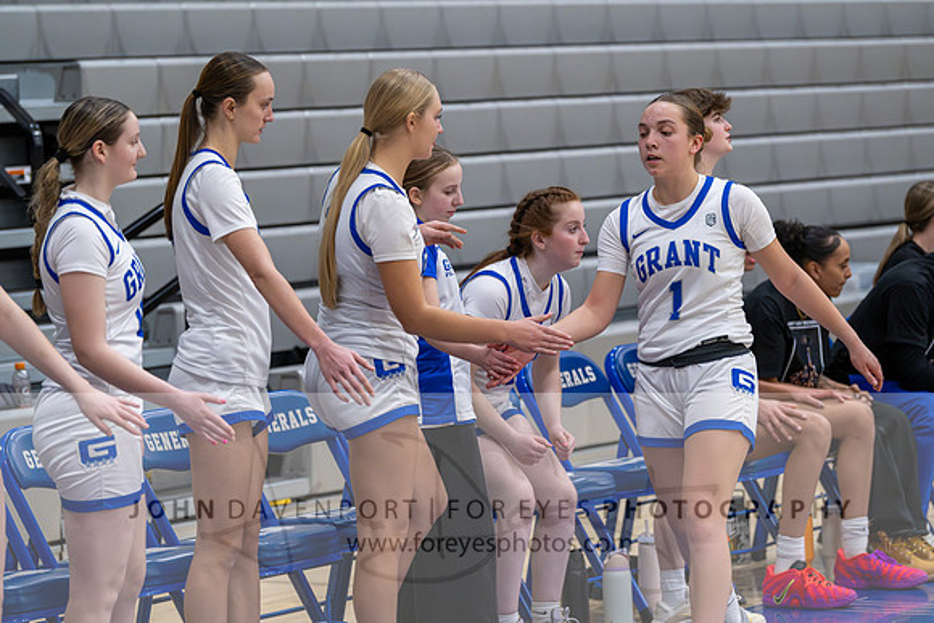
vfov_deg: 9.9
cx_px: 472
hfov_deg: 14.8
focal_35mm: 139
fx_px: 3607
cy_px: 313
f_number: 2.8
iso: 6400
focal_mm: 120
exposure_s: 1/1000
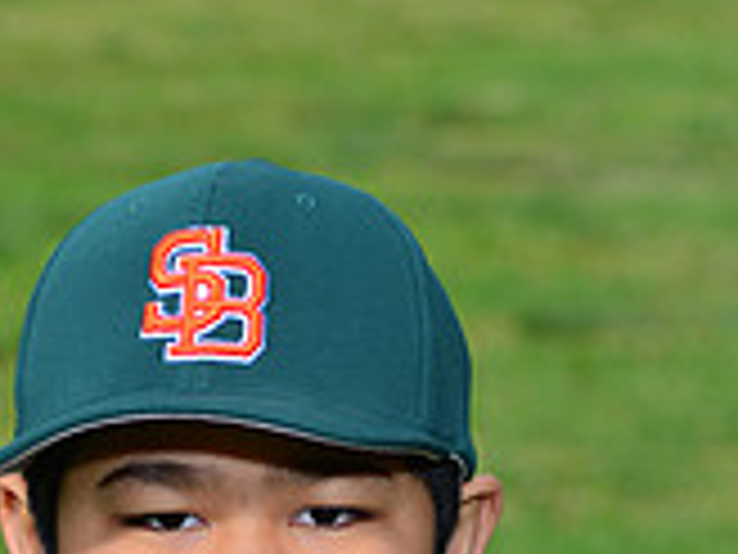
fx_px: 9040
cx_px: 295
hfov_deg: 4.7
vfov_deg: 3.5
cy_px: 959
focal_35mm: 424
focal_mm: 125
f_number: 10
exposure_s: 1/200
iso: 200
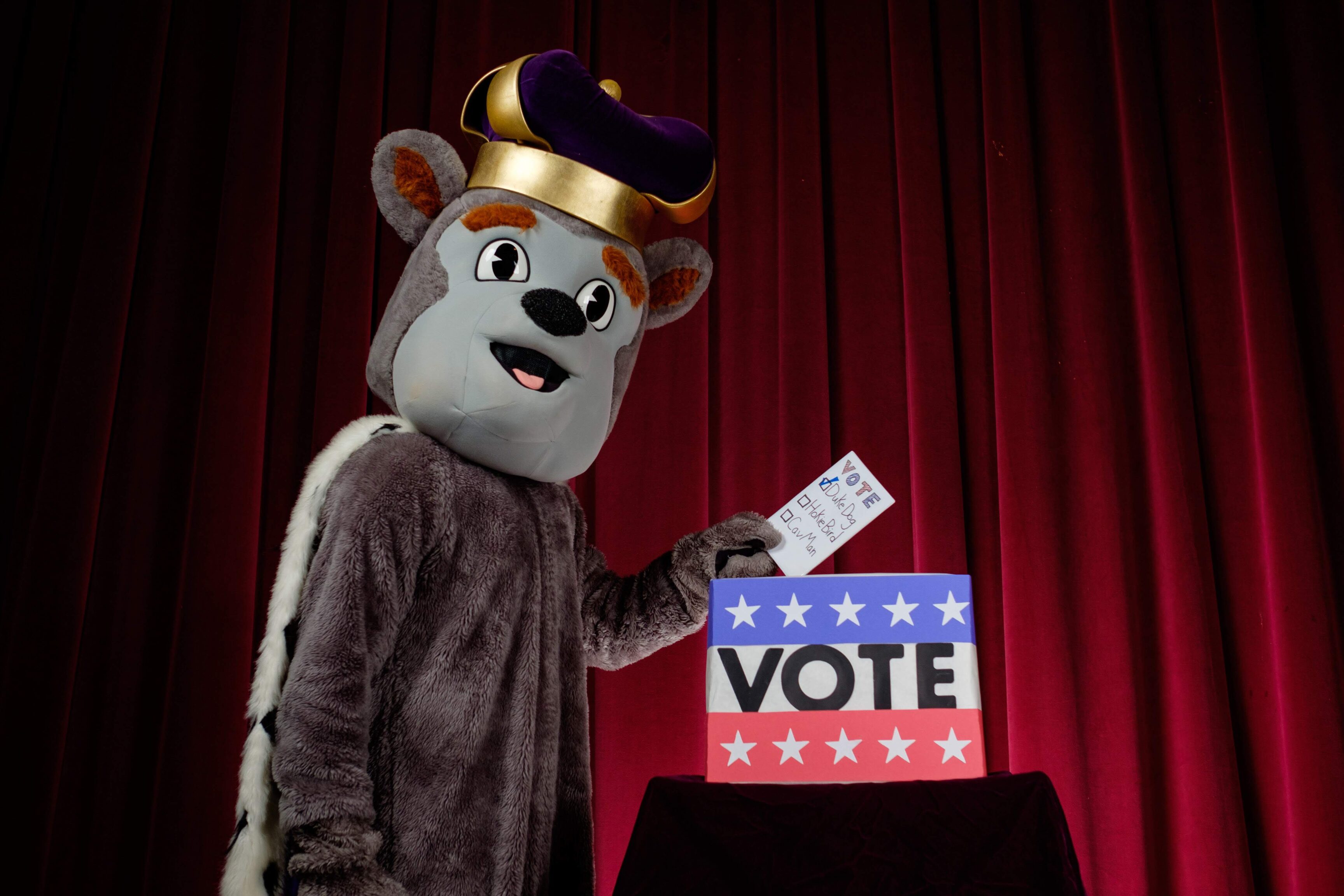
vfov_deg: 37.9
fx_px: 1307
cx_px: 672
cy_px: 448
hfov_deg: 54.4
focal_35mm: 35
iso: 200
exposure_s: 1/180
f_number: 2.8
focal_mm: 23
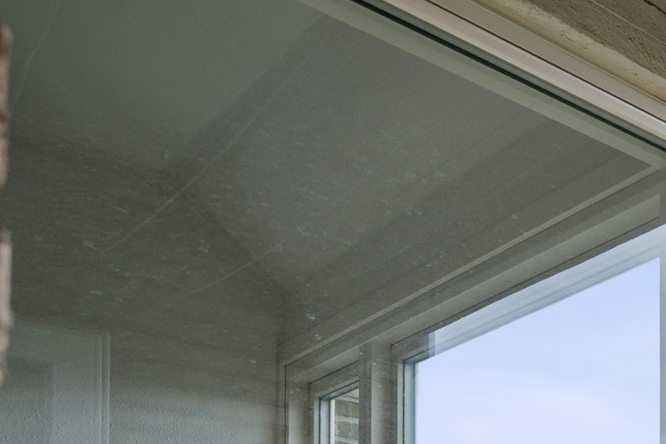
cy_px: 695
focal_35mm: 53
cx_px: 1046
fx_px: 980
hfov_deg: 25.7
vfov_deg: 21.0
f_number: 6.3
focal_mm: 14
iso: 100
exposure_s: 1/125
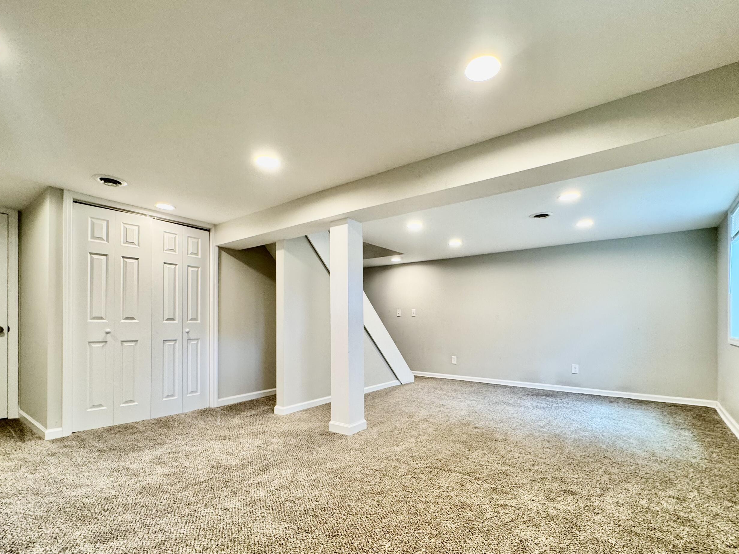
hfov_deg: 91.0
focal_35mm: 17
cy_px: 321
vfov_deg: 74.2
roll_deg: -0.8
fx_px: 363
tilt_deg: +0.7
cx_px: 377
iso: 200
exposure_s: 1/120
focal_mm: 2.22
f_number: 2.2
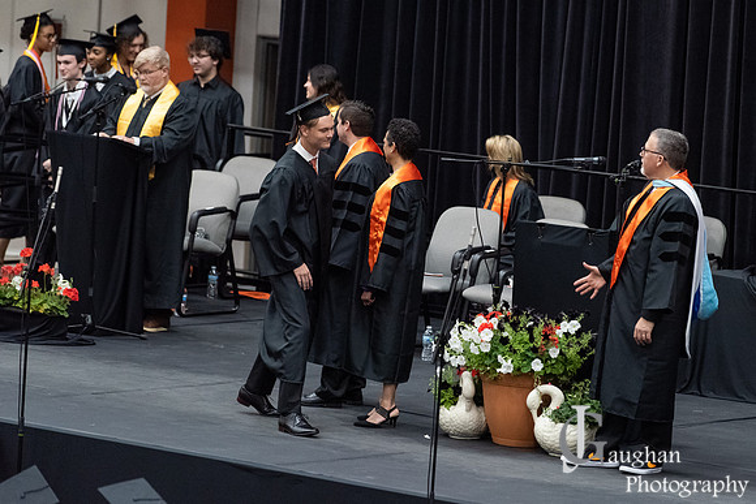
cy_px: 221
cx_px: 441
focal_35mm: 254
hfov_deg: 8.1
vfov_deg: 5.4
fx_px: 5341
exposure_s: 1/250
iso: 2500
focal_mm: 185
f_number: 3.2
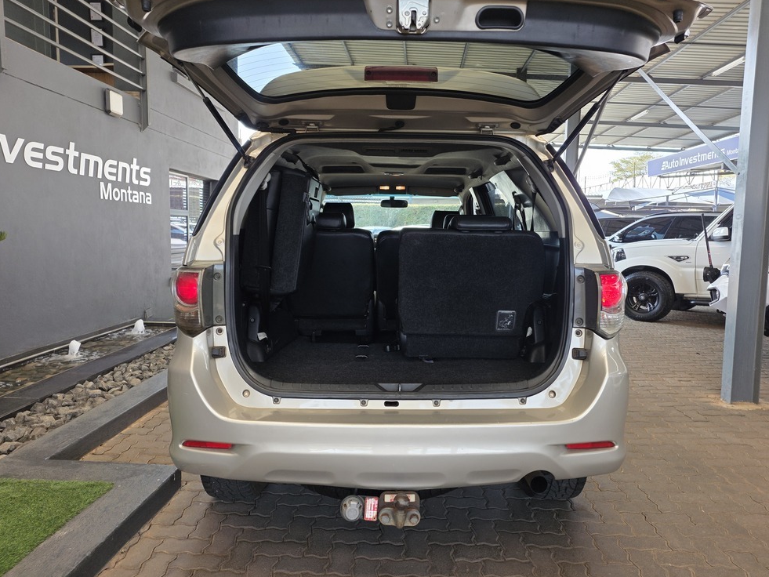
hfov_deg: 71.6
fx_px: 533
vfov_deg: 56.8
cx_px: 394
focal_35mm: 24
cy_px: 278
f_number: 1.7
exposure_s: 1/180
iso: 64
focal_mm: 6.25
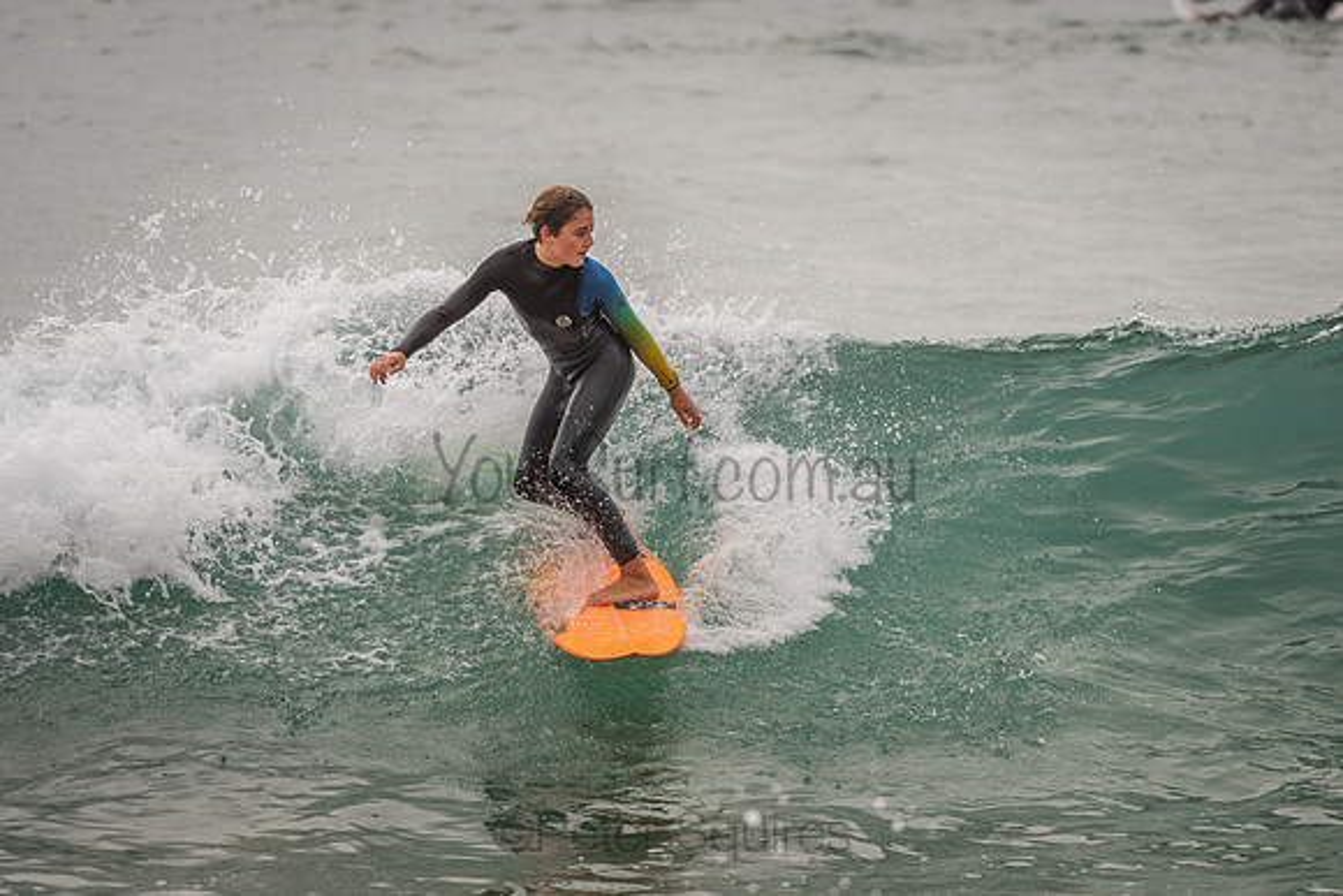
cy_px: 448
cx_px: 672
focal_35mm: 410
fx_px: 15298
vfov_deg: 3.4
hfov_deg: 5.0
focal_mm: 410
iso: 280
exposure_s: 1/640
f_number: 5.6
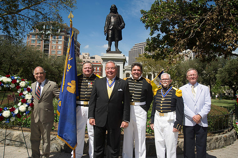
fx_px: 198
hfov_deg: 62.0
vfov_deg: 43.6
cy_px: 79
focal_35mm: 30
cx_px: 119
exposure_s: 1/250
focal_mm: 30
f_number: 9
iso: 200
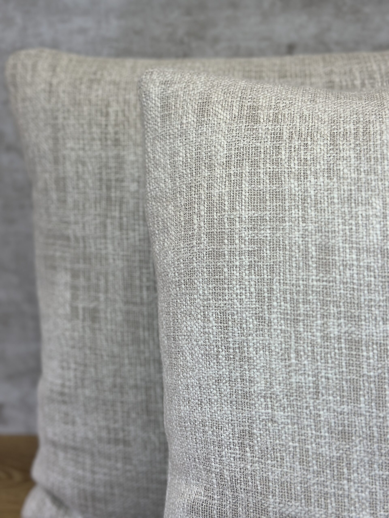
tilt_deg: -19.6
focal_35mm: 48
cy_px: 259
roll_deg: +2.0
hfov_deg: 30.3
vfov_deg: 39.7
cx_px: 194
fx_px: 719
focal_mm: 6.86
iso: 80
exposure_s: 1/239
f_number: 1.78
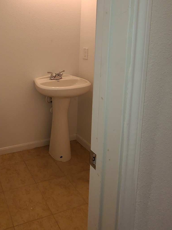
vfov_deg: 63.4
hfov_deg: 45.8
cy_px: 58
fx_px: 172
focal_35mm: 26
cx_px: 5
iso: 64
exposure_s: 1/60
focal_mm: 2.2
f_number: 2.2
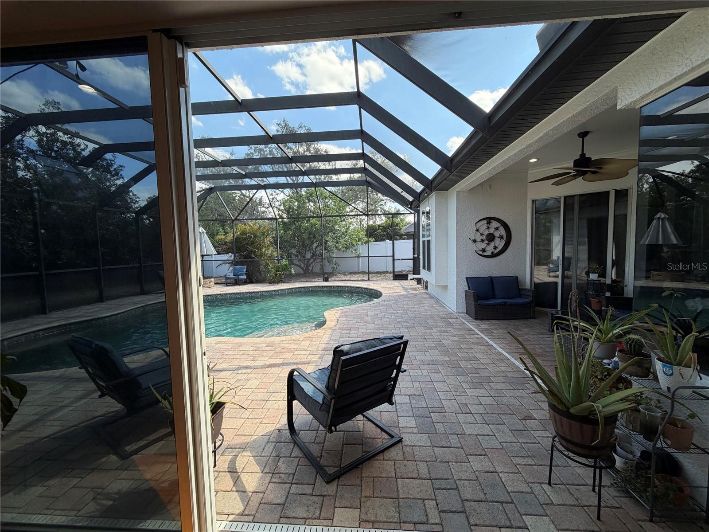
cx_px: 354
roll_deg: +1.3
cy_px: 266
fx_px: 287
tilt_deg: -4.5
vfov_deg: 85.7
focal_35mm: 14
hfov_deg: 102.1
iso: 50
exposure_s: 1/395
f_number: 2.2
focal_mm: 2.22
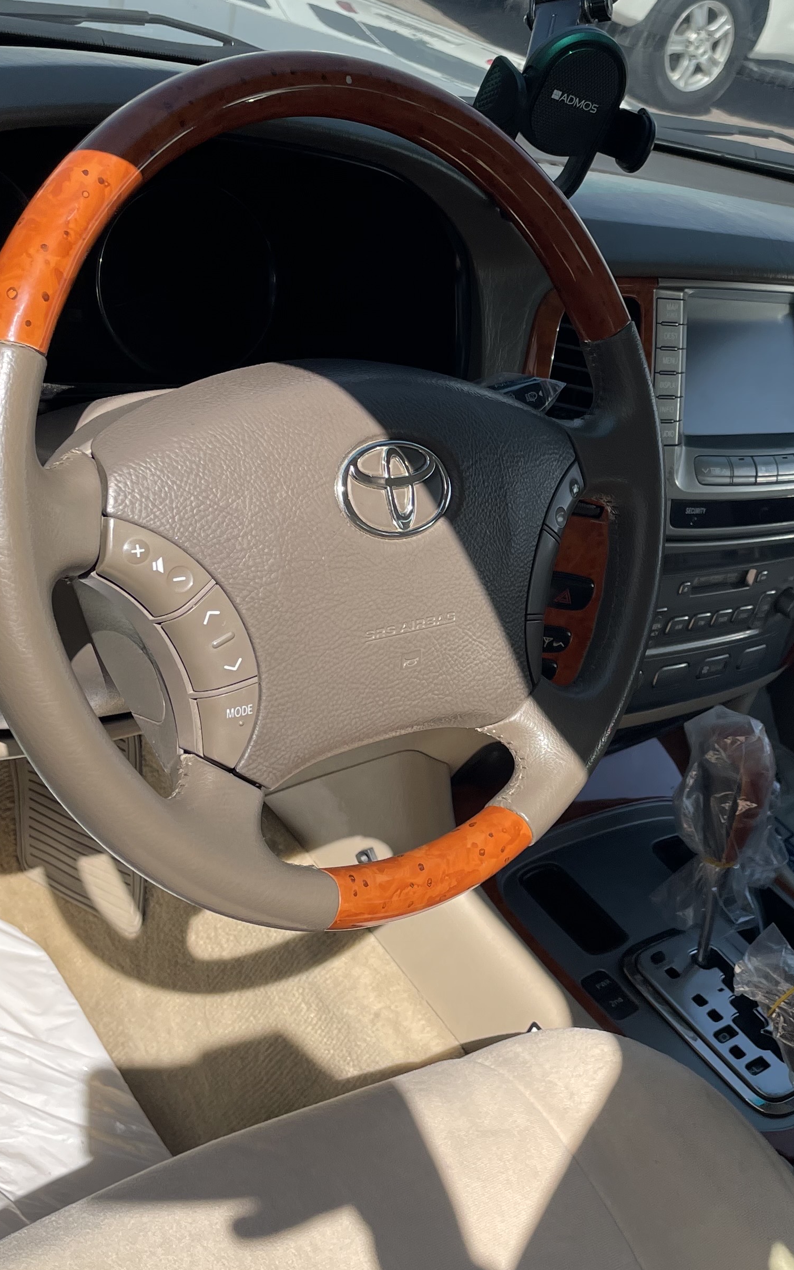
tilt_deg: -23.3
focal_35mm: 46
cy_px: 558
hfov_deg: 27.3
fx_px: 1593
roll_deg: -23.6
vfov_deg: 43.4
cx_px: 666
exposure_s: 1/1490
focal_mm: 4.2
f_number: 1.6
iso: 32
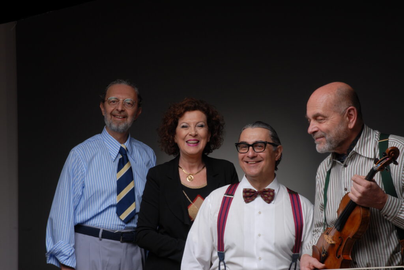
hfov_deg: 24.6
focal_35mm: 82
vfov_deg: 16.6
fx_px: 927
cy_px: 135
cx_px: 202
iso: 100
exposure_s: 1/125
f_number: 13
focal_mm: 55
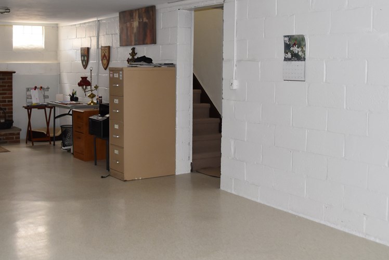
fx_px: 494
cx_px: 158
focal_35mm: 46
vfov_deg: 29.2
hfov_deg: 42.8
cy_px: 84
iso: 800
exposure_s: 1/80
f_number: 4.5
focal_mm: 21
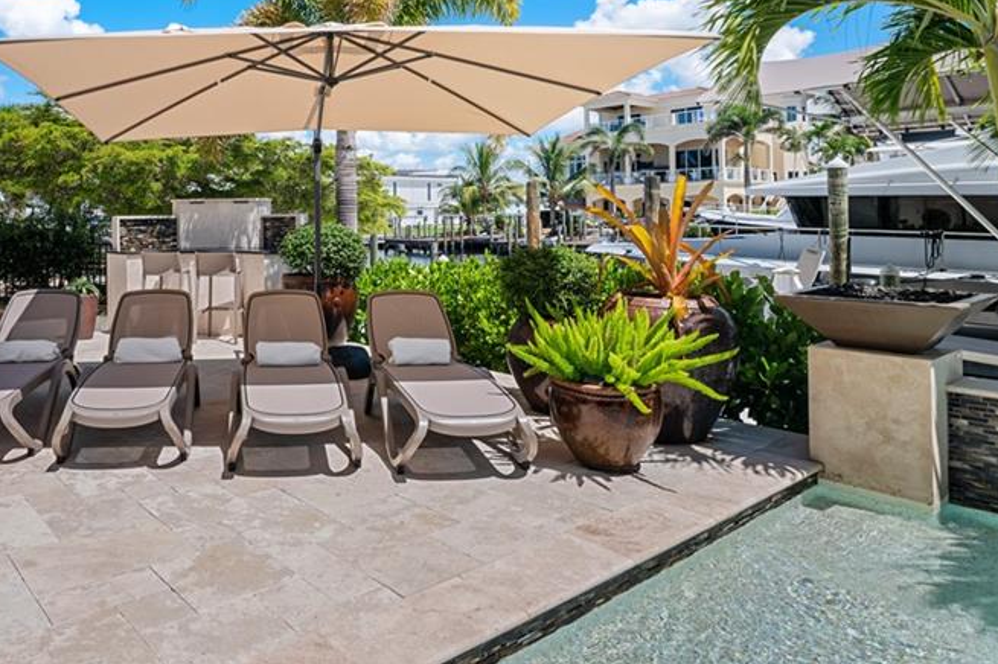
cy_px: 235
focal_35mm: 25
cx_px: 305
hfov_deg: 68.8
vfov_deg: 50.5
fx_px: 693
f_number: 10
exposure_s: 1/160
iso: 320
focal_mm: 16
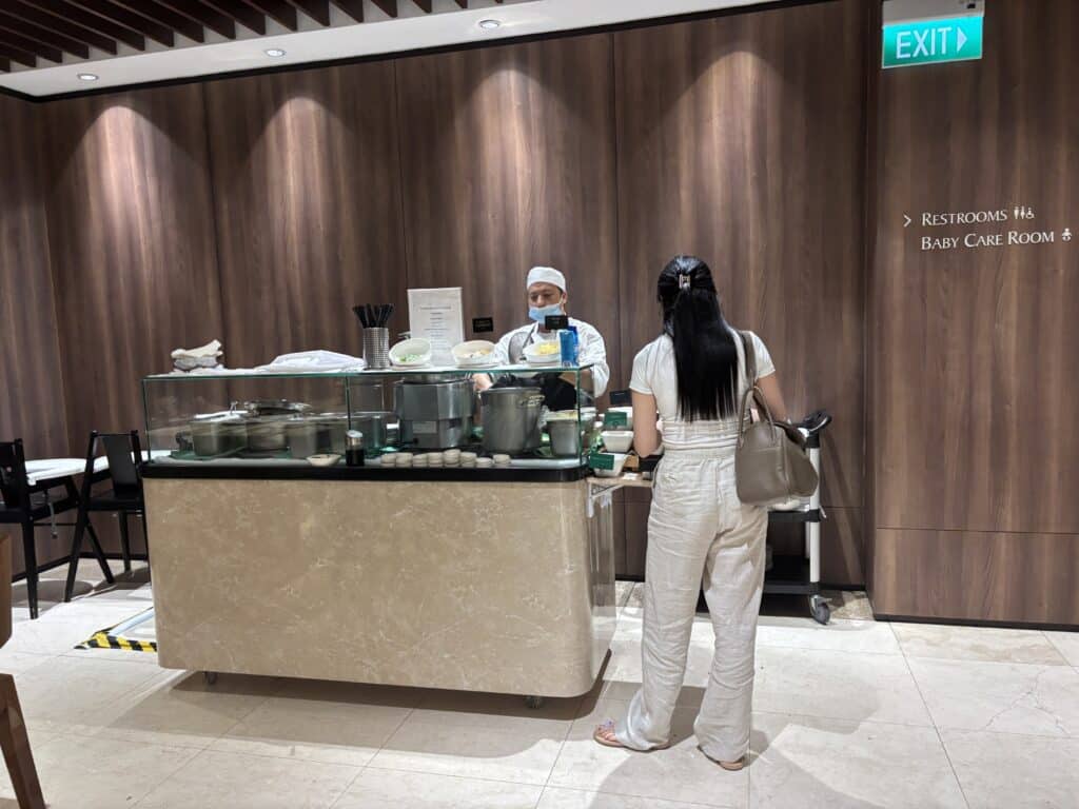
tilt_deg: -5.2
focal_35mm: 26
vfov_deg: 53.1
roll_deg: +2.4
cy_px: 404
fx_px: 810
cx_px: 540
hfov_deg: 67.3
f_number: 1.6
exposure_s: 1/50
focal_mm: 5.96
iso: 200
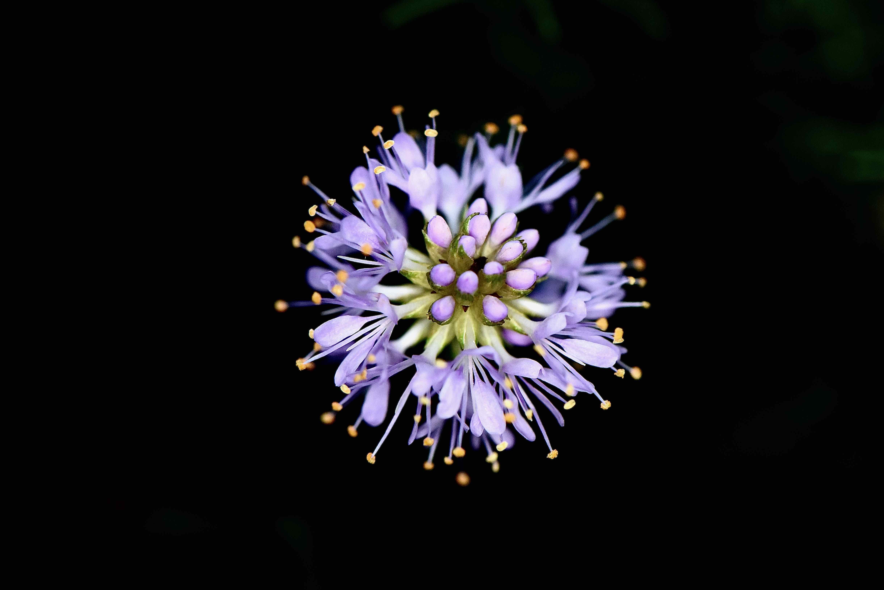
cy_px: 295
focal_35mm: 105
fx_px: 2579
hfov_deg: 19.4
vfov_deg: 13.1
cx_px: 442
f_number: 10
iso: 4000
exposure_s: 1/500
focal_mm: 105
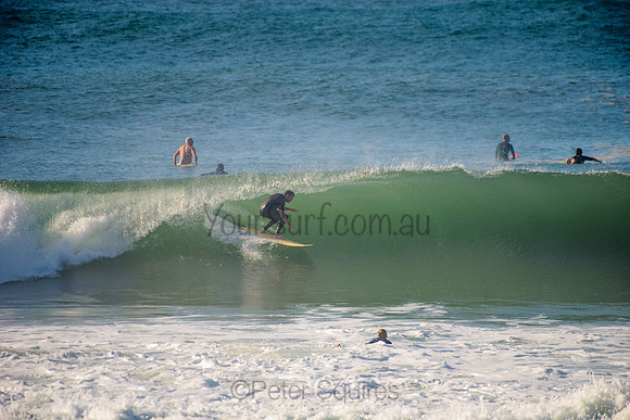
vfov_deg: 2.8
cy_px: 210
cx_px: 315
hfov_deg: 4.1
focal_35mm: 500
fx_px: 8752
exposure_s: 1/1600
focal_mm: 500
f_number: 5.6
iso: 160
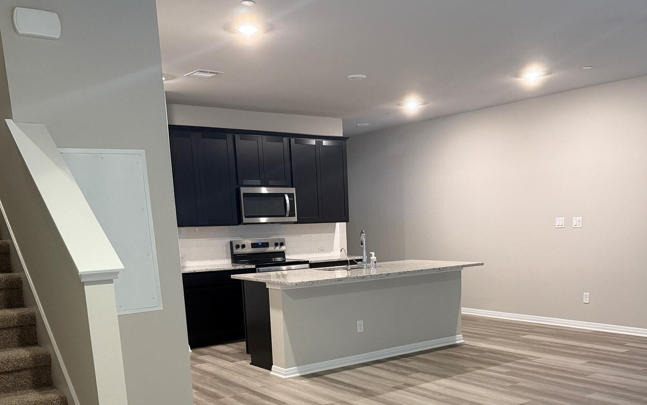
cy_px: 337
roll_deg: +2.1
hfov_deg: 53.9
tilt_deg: -11.0
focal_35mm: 36
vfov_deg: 34.1
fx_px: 635
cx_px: 359
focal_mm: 6.76
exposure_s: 1/60
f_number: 1.78
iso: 320
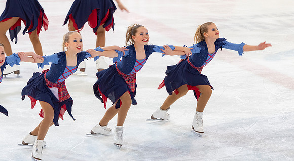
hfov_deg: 7.0
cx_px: 212
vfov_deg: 3.9
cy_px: 20
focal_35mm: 308
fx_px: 2390
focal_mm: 135
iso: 640
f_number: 3.5
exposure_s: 1/200
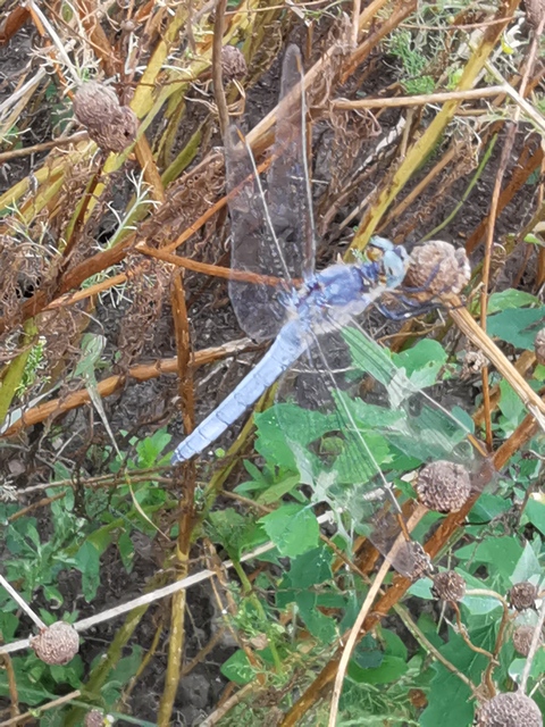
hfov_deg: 18.2
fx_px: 1700
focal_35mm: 81
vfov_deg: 24.1
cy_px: 364
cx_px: 272
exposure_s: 1/50
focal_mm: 2.26
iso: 80
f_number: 2.2
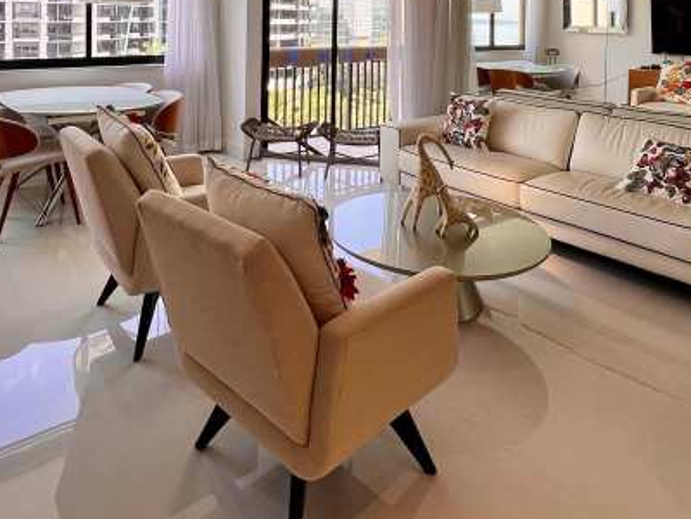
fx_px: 519
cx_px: 325
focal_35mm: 26
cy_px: 26
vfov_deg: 46.3
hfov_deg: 67.2
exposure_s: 1/134
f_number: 1.8
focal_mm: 1.57
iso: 32
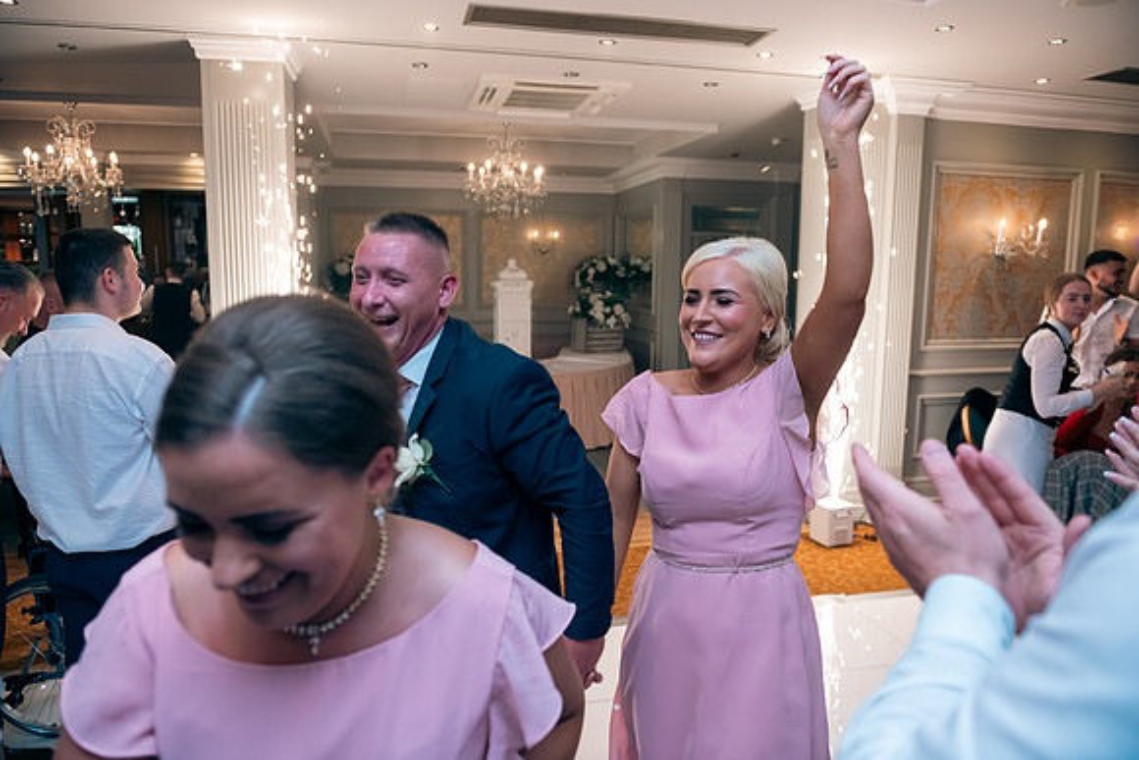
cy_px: 380
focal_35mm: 24
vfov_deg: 53.2
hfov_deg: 73.7
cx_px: 570
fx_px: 759
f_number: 3.5
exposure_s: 1/160
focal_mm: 24
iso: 640
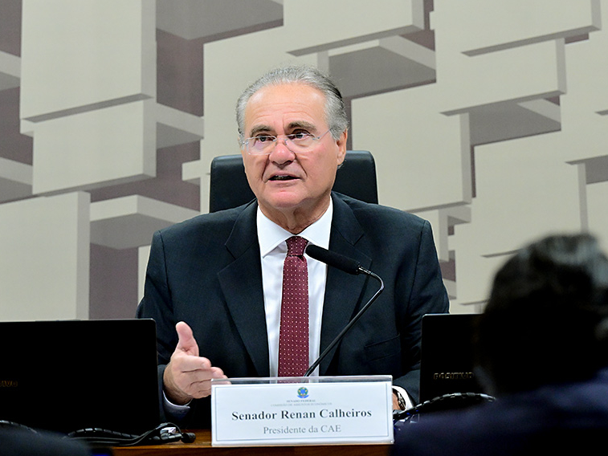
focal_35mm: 327
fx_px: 5744
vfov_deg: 4.5
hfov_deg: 6.1
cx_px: 308
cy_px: 228
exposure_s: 1/200
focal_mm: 200
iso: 4000
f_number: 4.5
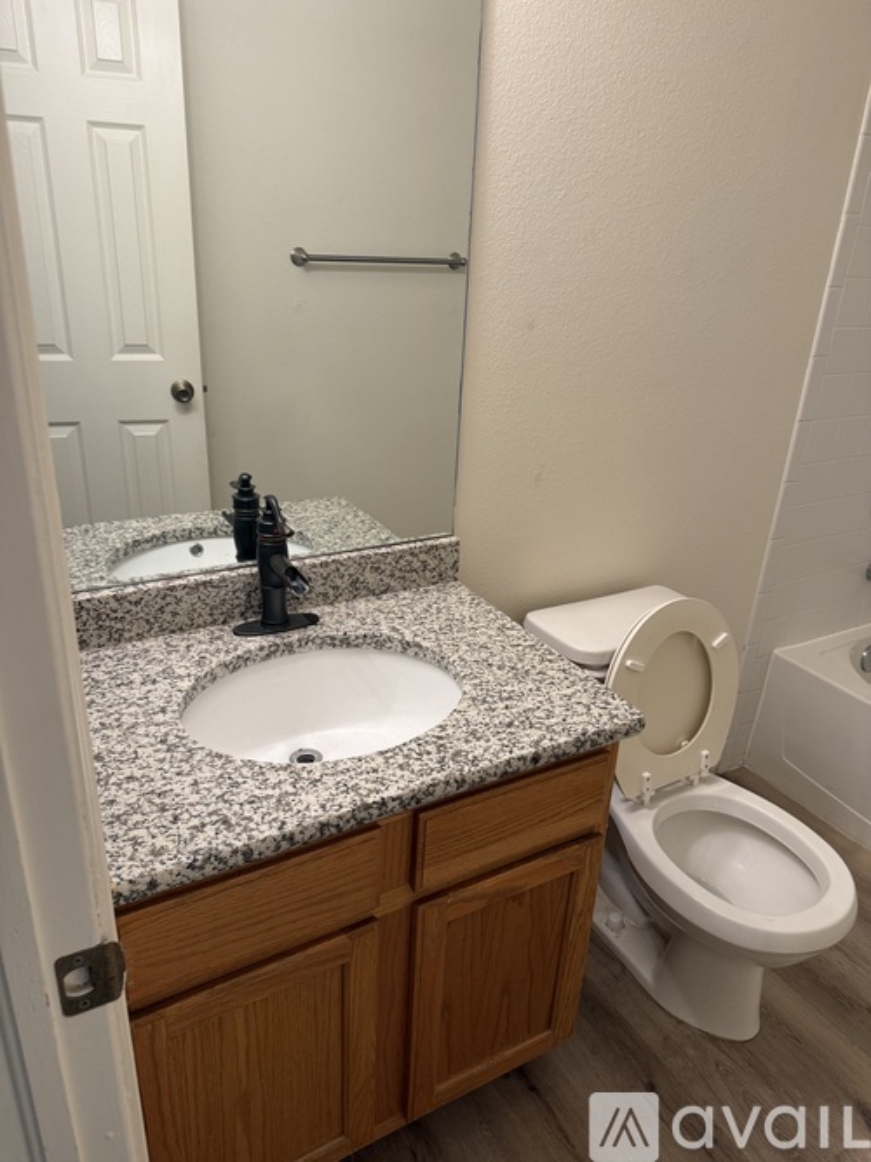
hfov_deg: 56.8
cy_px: 581
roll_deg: -2.6
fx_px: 805
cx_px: 436
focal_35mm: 24
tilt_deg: -22.7
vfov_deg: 71.6
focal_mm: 6.76
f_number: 1.78
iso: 160
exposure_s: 1/120
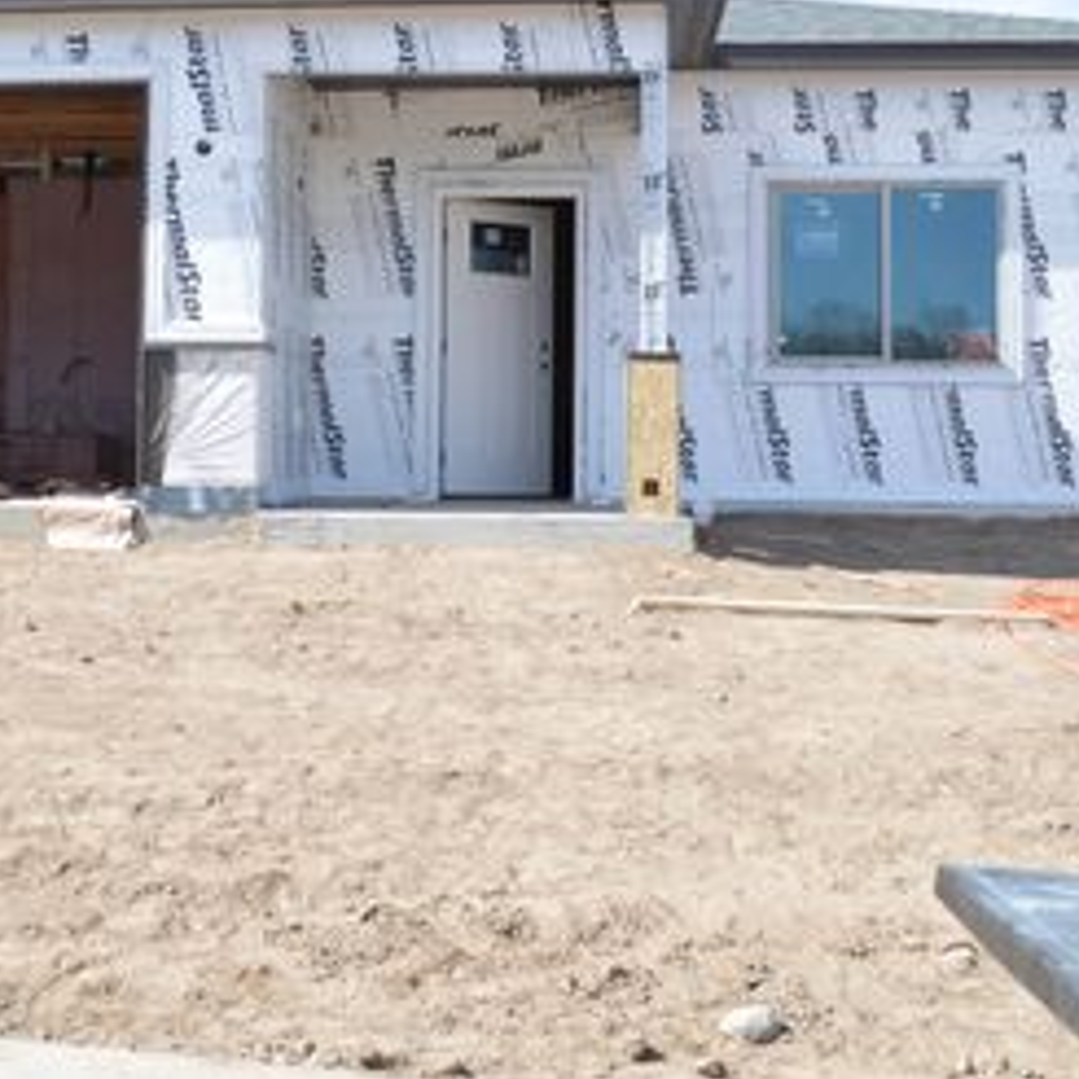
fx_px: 2010
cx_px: 285
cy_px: 360
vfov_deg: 29.8
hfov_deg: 29.6
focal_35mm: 57
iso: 100
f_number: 8
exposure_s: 1/160
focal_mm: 22
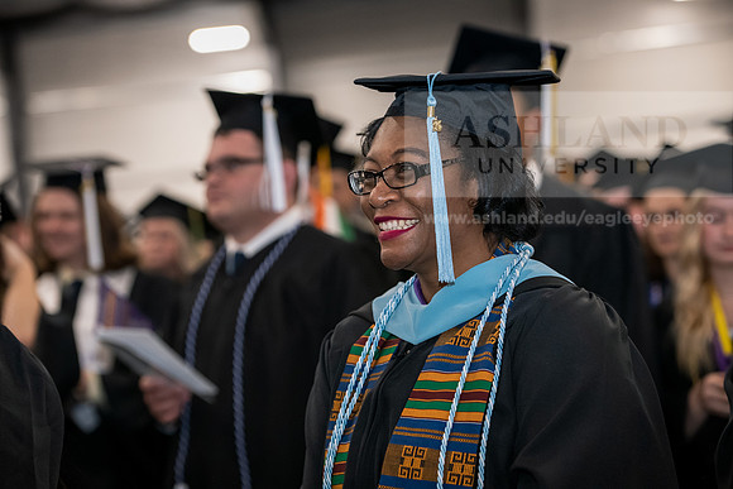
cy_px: 244
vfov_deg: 12.2
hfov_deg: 18.3
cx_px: 366
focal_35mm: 112
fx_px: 2281
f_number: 4
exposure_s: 1/200
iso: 2500
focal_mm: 112
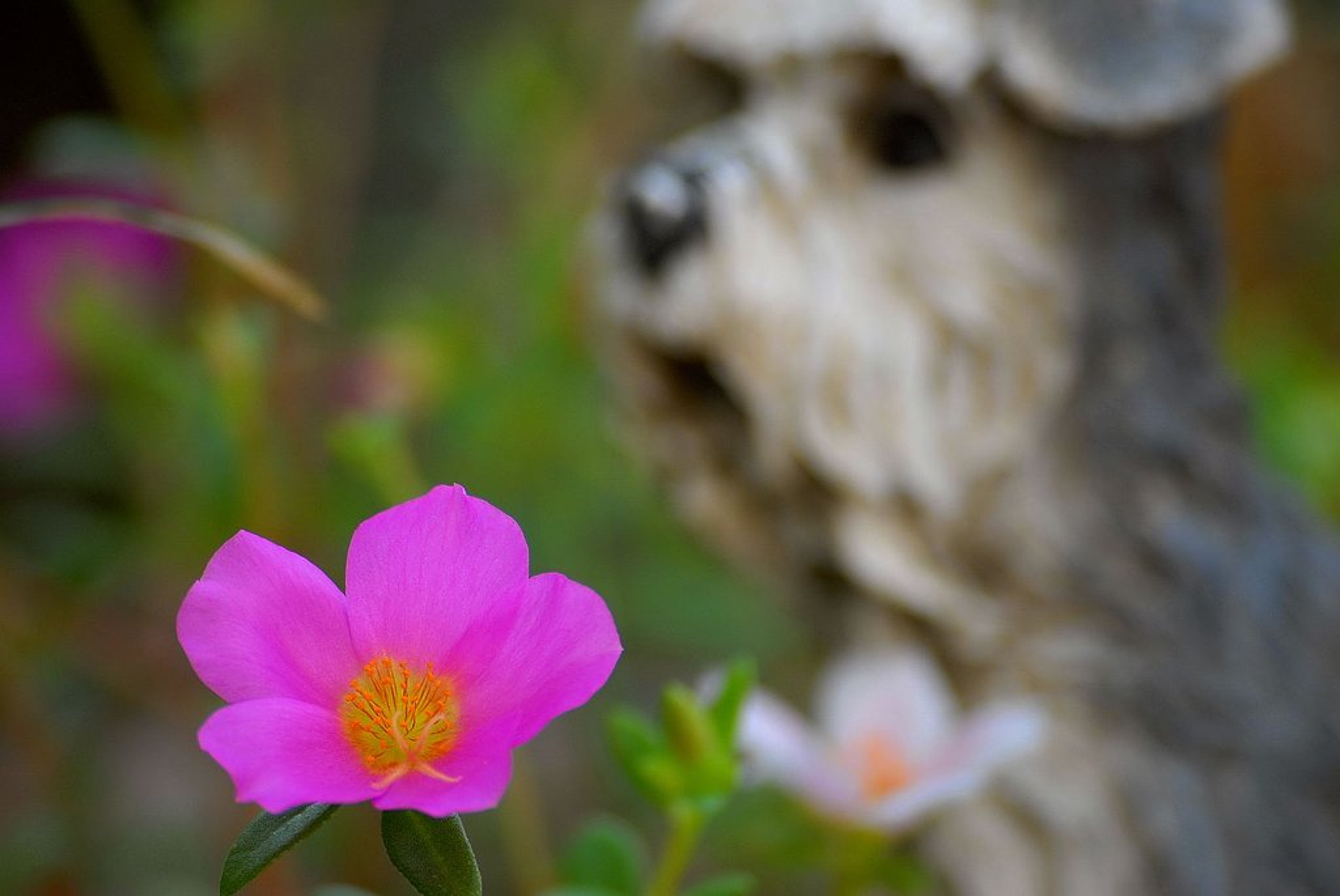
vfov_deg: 4.6
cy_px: 448
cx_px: 670
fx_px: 11178
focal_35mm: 300
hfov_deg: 6.9
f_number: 5.6
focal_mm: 200
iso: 200
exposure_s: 1/160
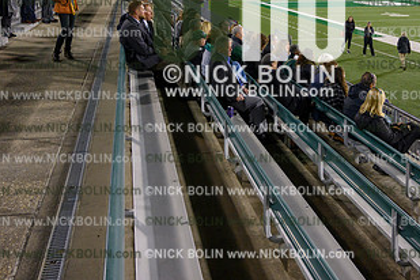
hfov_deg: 43.4
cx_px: 249
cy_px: 33
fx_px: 525
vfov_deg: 28.8
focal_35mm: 45
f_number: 4
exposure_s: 1/400
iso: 3200
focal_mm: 24
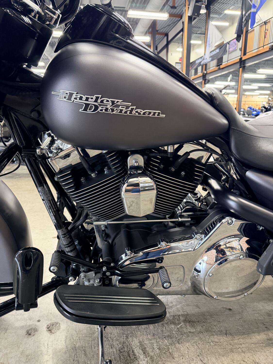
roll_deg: -0.1
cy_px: 182
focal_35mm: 24
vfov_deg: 71.6
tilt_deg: -13.2
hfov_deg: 56.8
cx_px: 136
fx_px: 252
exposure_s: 1/60
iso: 500
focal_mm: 6.76
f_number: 1.78
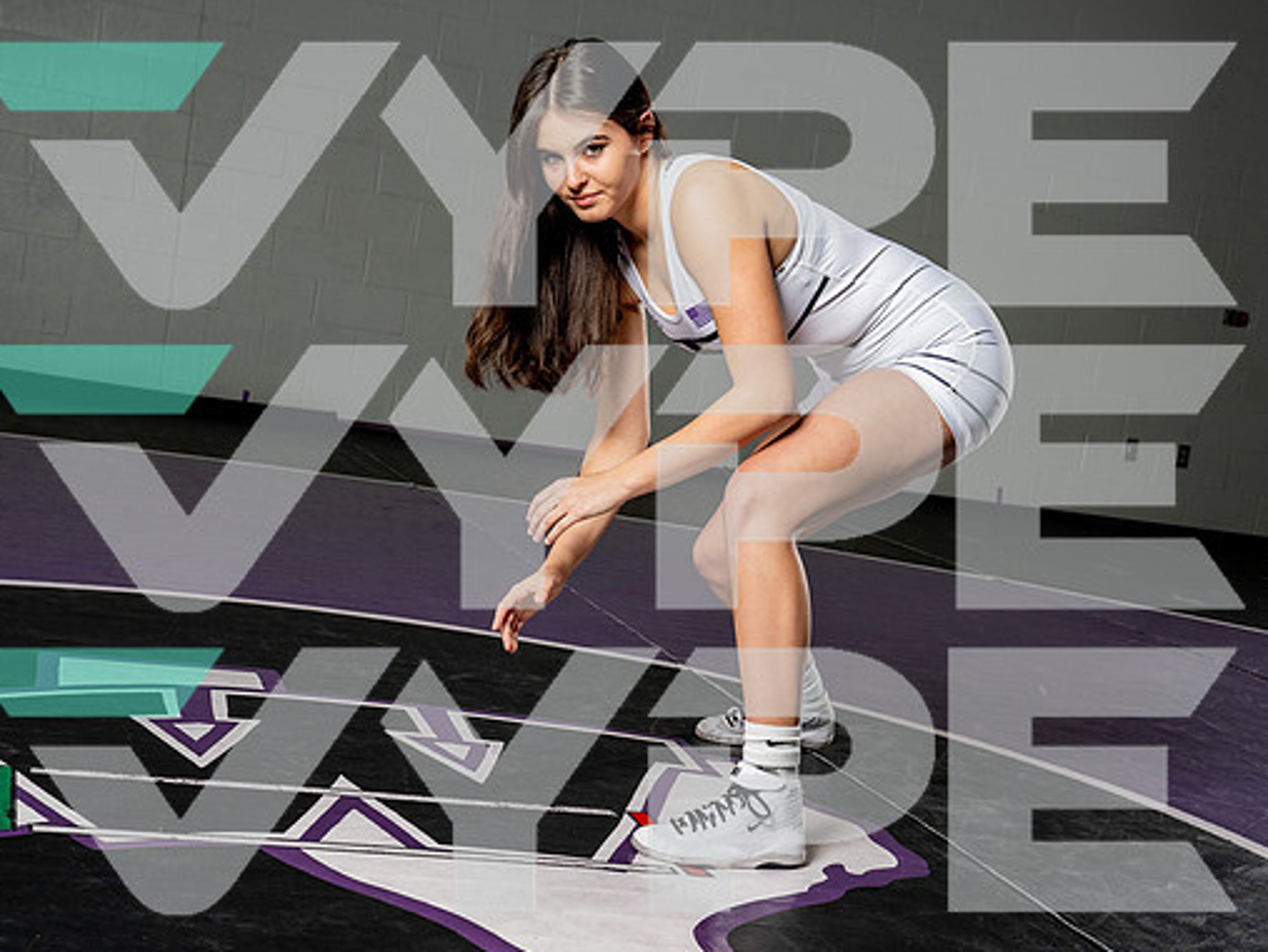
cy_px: 478
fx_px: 2126
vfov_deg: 25.3
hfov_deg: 33.2
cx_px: 608
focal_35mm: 58
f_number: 8
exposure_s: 1/250
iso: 400
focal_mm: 49
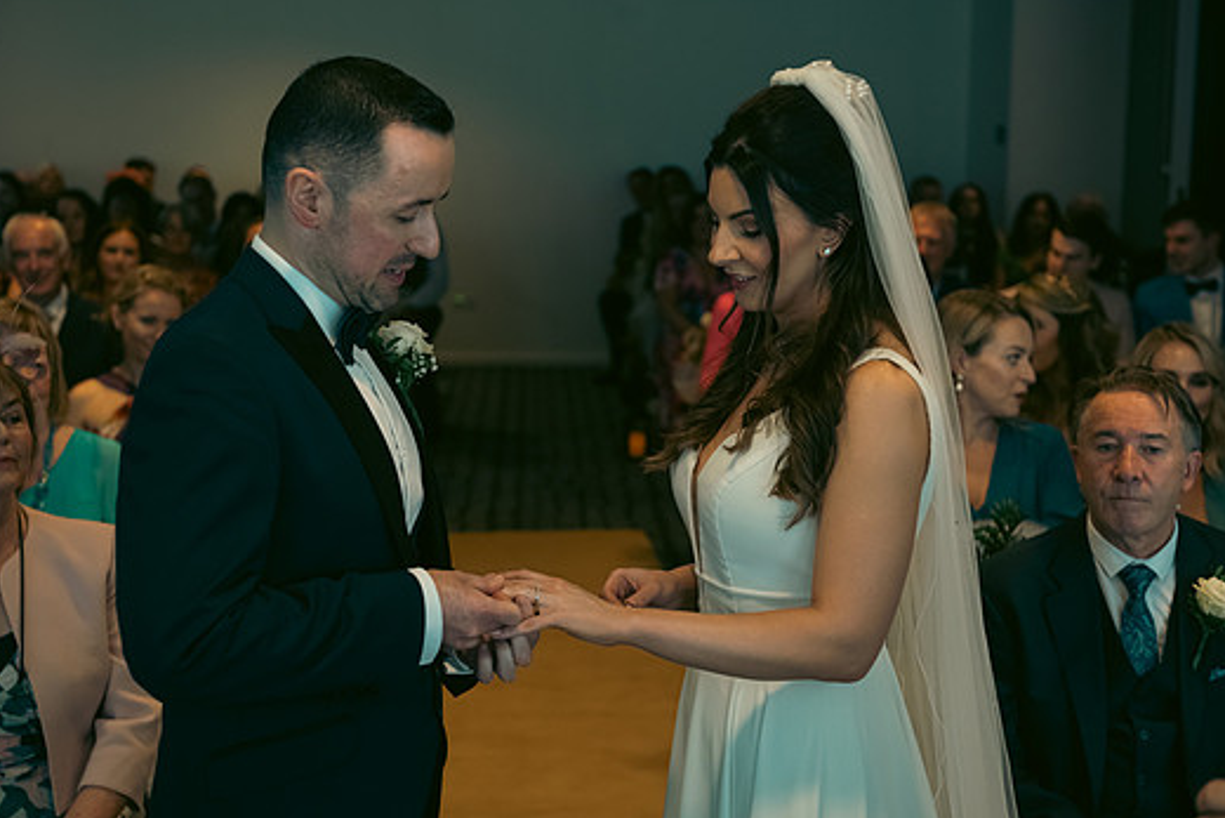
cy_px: 392
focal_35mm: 58
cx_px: 591
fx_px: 1974
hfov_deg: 34.5
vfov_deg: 23.4
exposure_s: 1/160
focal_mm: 52
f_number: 3.5
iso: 1000
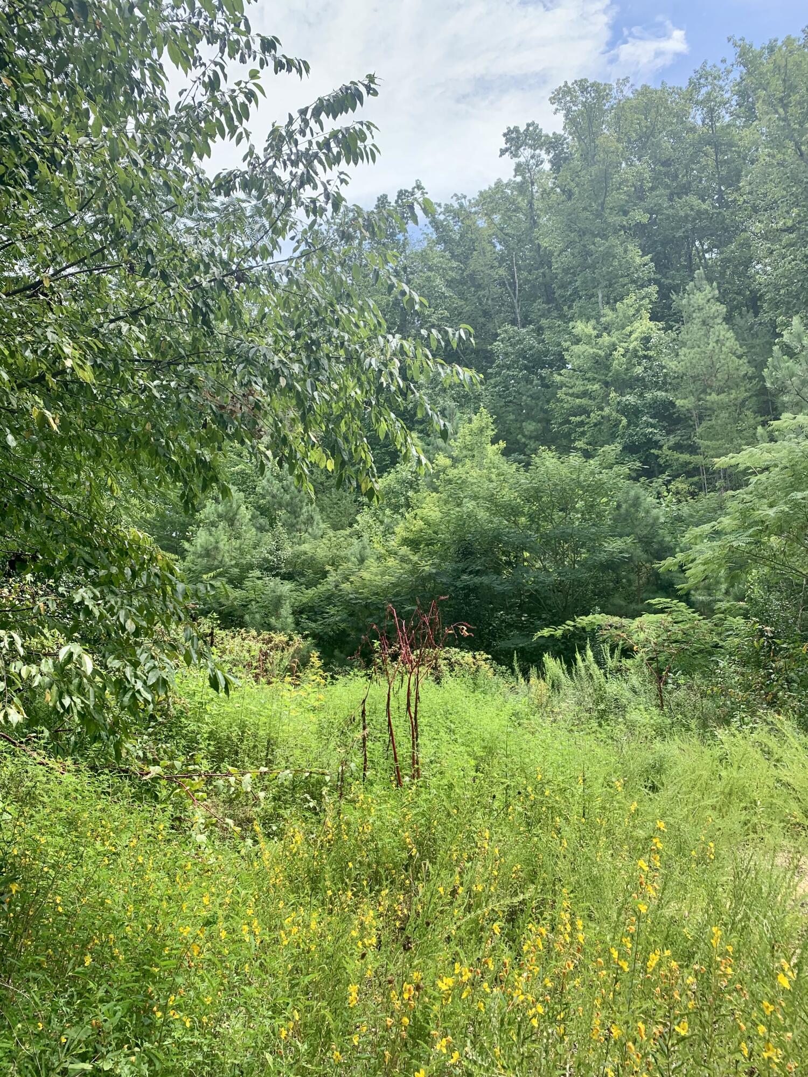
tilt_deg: +13.6
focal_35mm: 26
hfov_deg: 53.1
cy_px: 538
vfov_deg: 67.3
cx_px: 404
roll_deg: +0.7
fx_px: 809
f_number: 1.8
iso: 25
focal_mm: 4.25
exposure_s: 1/732
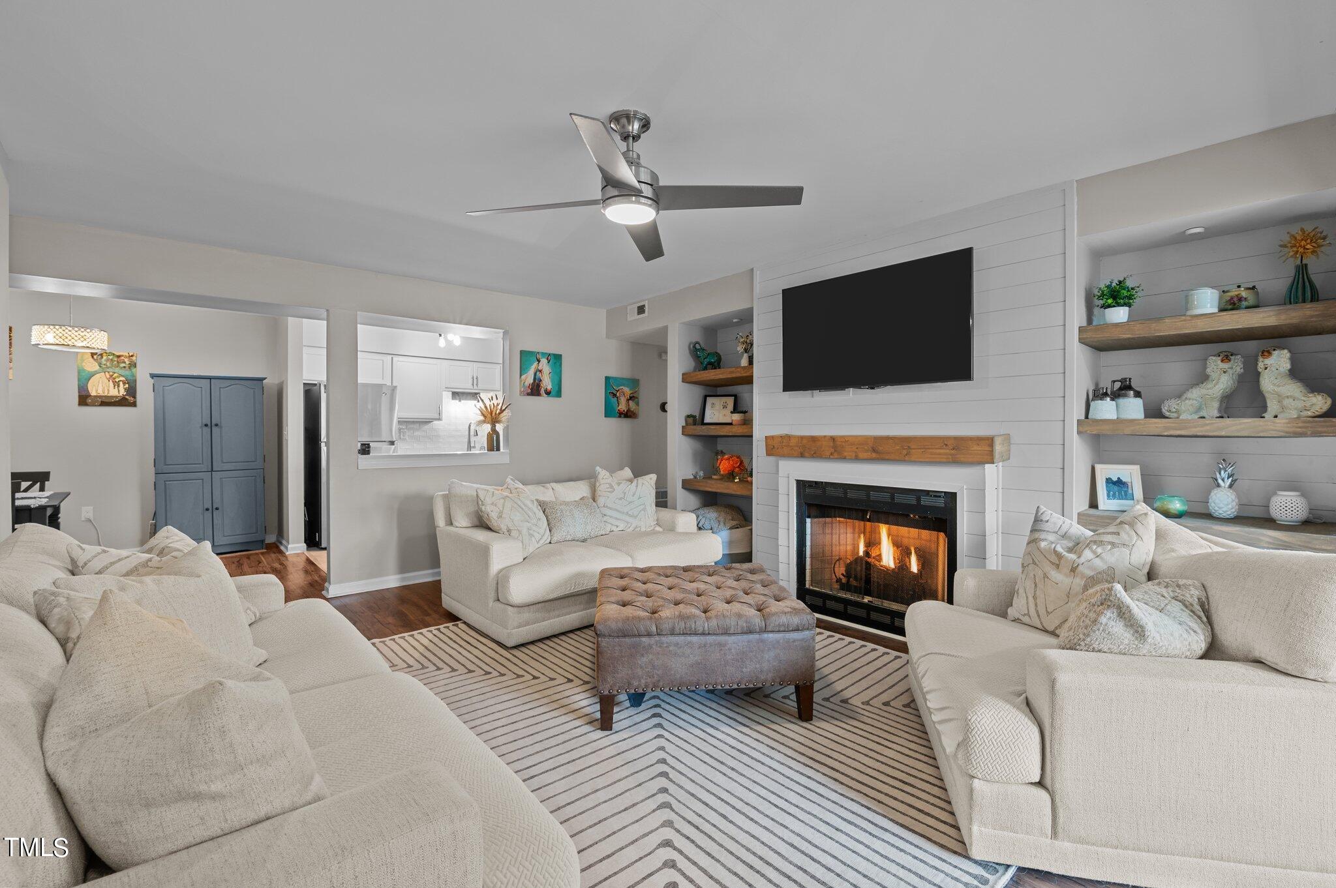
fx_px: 556
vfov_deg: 77.2
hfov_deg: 100.4
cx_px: 668
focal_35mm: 15
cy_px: 444
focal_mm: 15
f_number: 7.1
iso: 400
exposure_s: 1/1.25
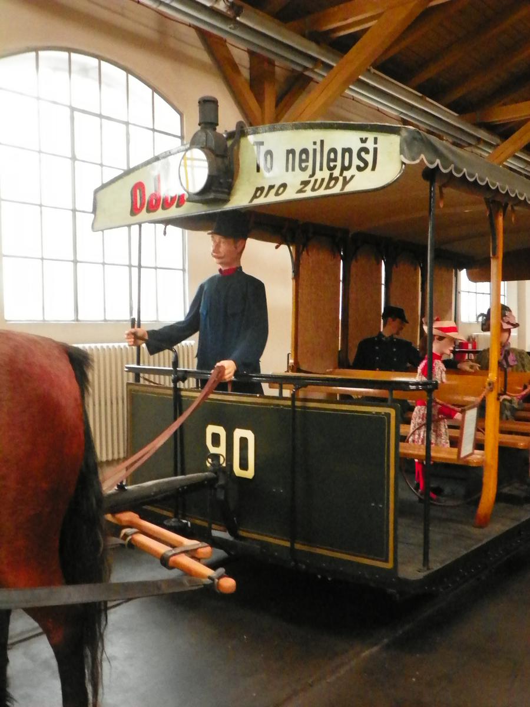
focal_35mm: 35
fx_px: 715
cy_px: 354
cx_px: 265
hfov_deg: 40.7
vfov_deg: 52.6
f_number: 3.2
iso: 800
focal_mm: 6.2
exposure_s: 1/13
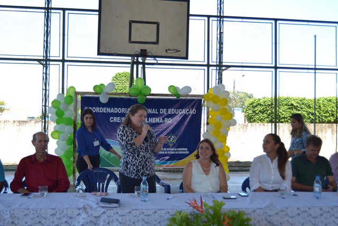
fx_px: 366
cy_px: 113
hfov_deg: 49.5
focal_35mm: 39
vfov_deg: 34.2
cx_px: 169
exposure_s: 1/125
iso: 100
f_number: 5.6
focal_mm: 26
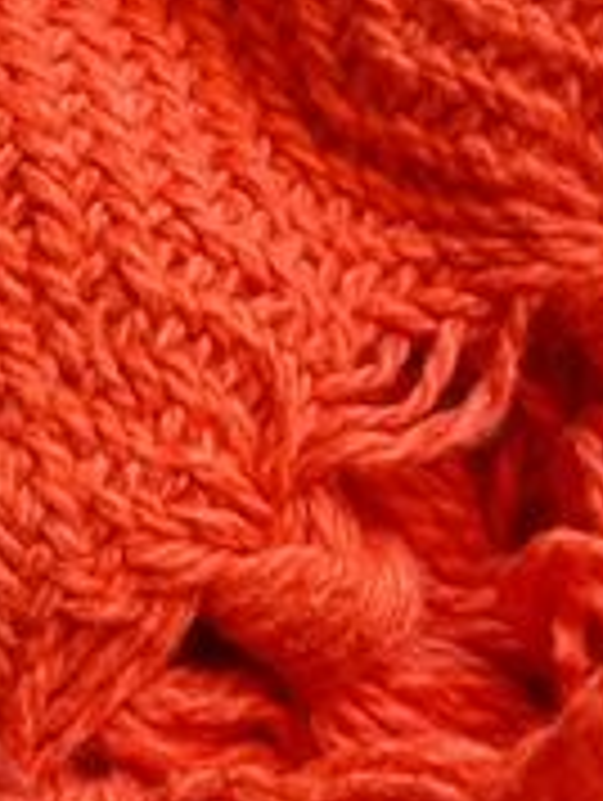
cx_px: -176
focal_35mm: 146
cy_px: 72
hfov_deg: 10.0
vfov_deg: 13.4
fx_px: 3383
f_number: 1.7
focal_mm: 3.93
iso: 64
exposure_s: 1/50
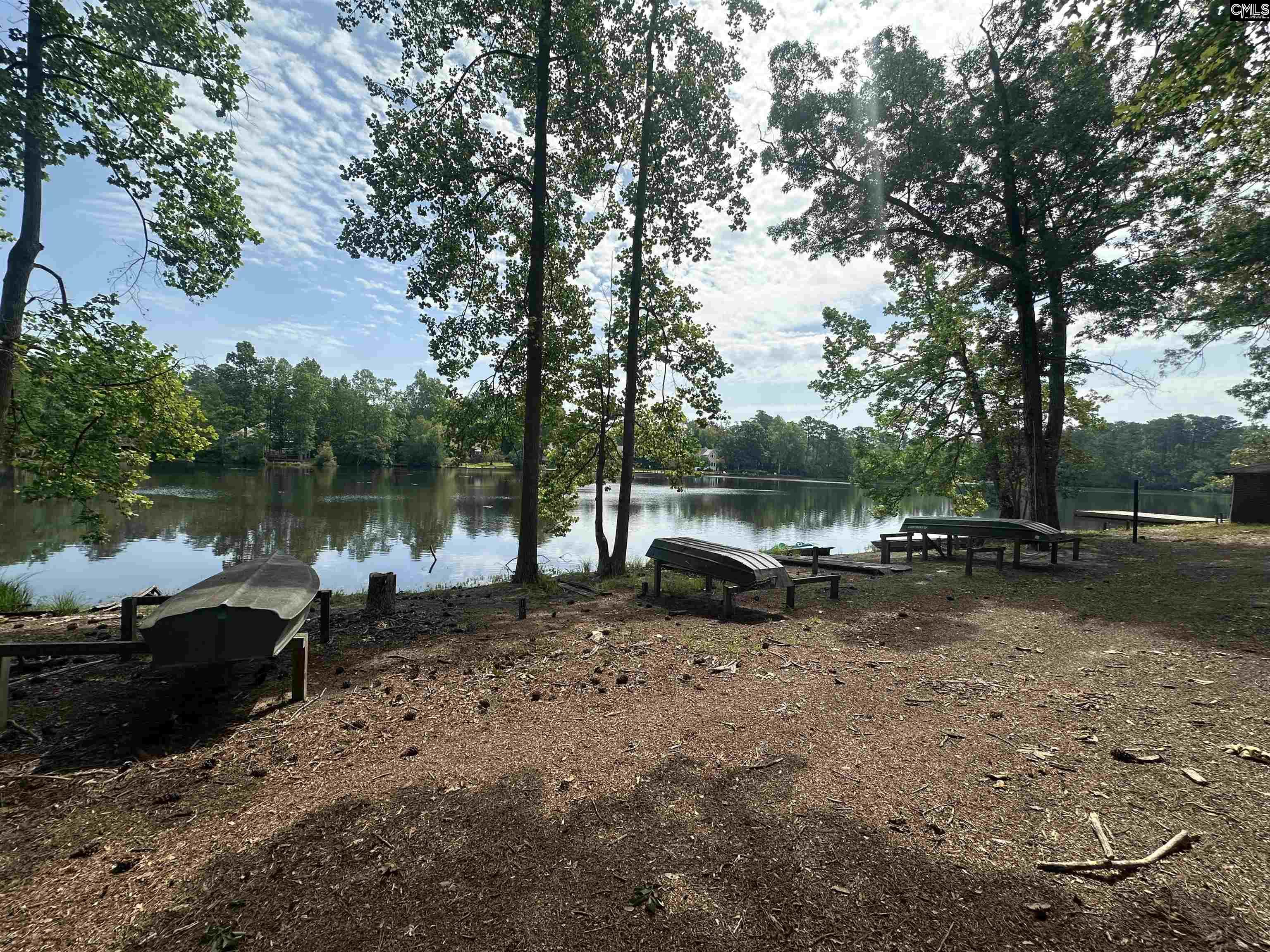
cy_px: 476
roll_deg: -2.4
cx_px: 635
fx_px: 514
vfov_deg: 85.7
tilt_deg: -1.4
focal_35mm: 14
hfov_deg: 102.1
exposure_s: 1/2304
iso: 50
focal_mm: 2.22
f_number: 2.2
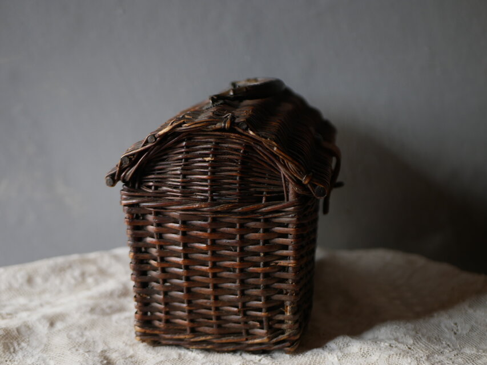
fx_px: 704
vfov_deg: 29.1
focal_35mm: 50
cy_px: 182
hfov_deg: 38.2
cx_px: 244
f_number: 2
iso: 200
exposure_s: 1/160
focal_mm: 25
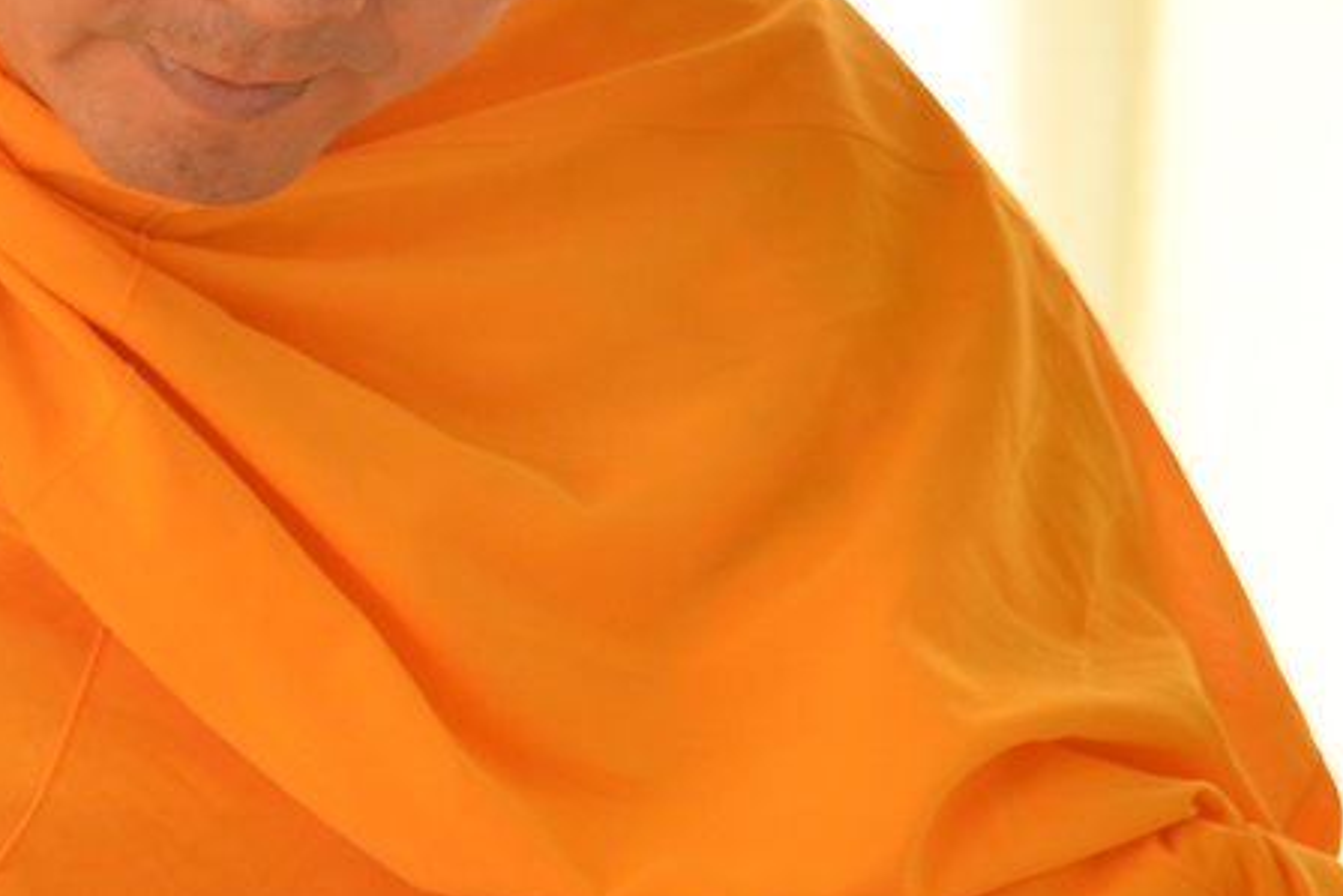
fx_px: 11232
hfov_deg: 6.8
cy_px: 895
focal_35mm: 301
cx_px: -298
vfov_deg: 4.6
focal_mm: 70
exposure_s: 1/160
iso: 800
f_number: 5.6
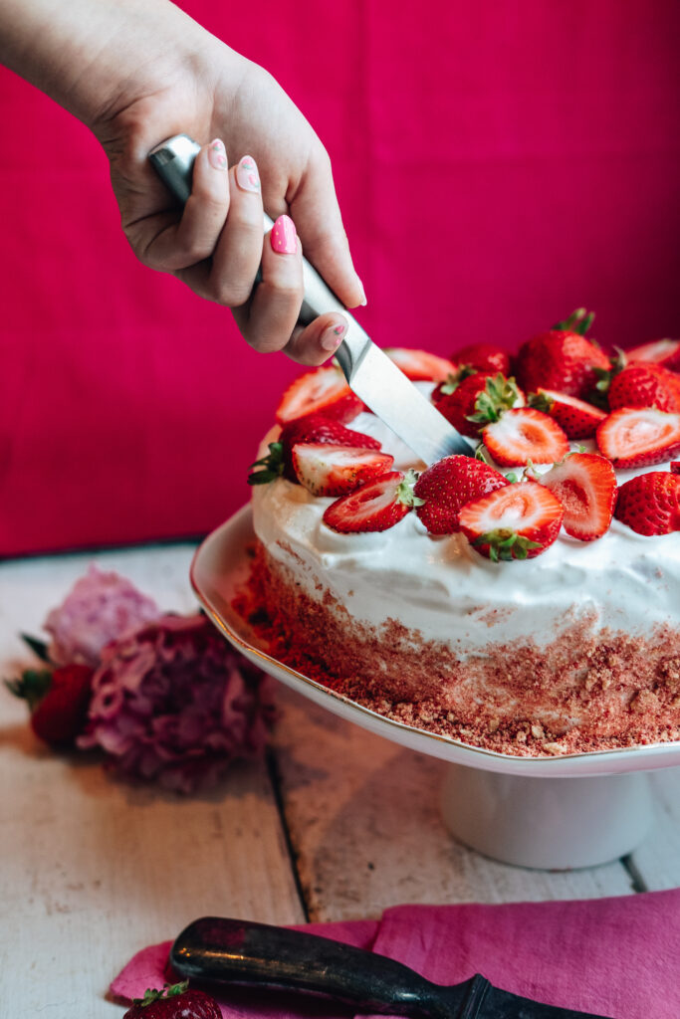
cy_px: 510
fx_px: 1501
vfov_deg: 37.5
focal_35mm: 53
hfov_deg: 25.5
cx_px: 340
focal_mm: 35
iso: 640
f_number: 2.8
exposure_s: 1/200
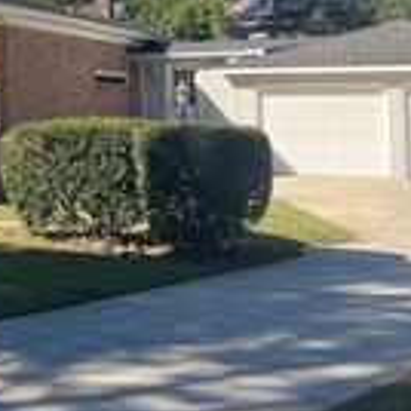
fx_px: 1155
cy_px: 29
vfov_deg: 19.7
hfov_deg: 17.9
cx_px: -212
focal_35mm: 86
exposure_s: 1/1517
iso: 50
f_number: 1.6
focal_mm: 5.1
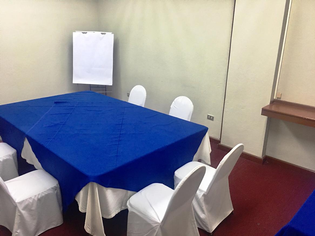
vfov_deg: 48.2
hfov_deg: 61.6
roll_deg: -1.5
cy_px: 118
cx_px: 158
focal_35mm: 29
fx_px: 264
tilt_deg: -19.0
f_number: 2.2
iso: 64
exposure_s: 1/15
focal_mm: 4.15
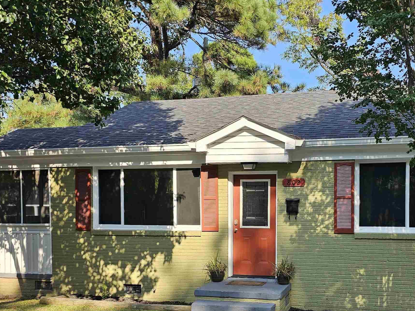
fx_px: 492
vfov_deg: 34.4
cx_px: 259
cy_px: 233
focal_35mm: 41
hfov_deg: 45.4
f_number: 1.7
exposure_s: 1/239
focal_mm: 6.3
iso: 10
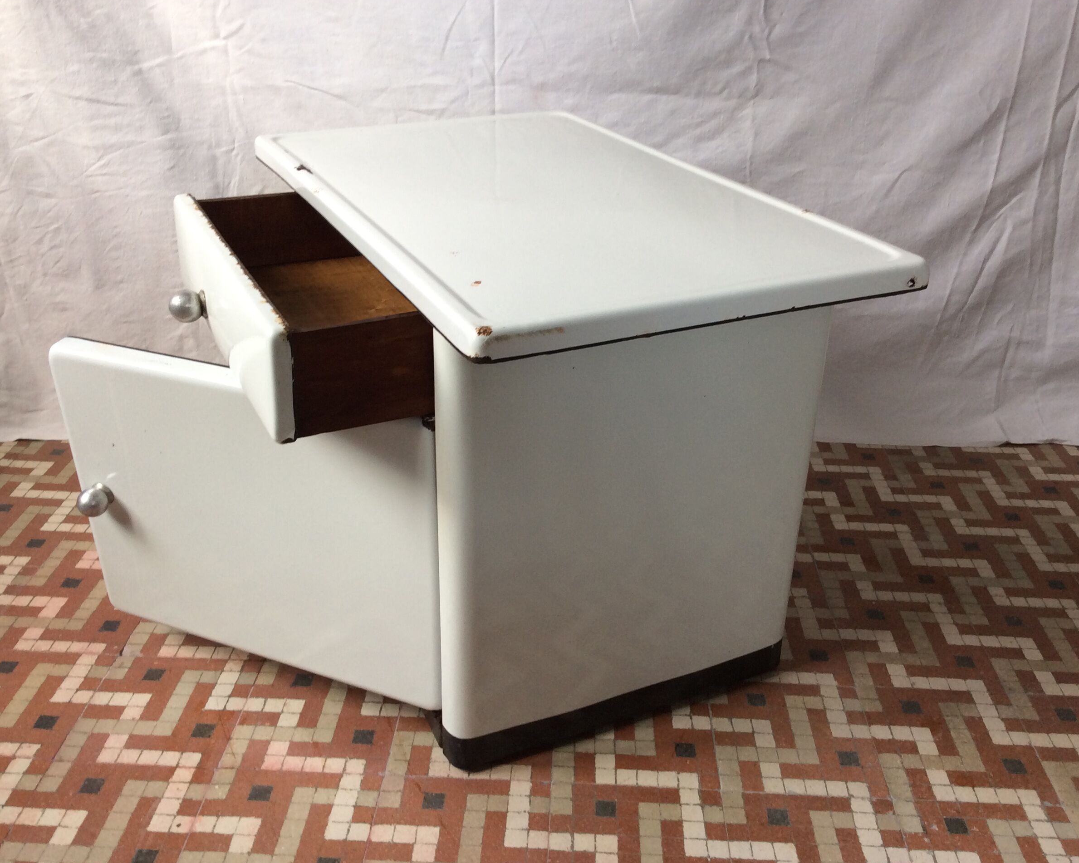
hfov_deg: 52.8
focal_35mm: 34
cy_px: 435
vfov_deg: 43.4
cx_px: 544
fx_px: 1086
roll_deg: -0.8
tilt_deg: -29.0
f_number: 2.4
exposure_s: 1/25
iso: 40
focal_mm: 3.3
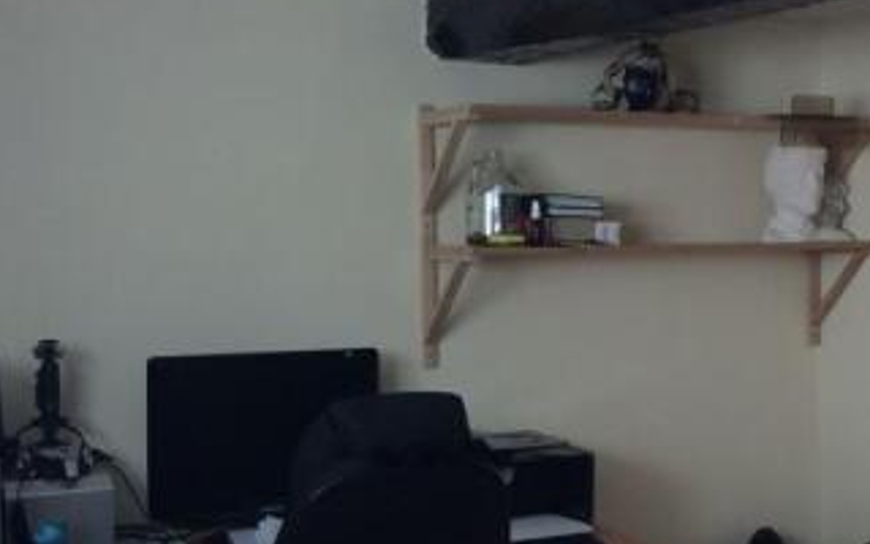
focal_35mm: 62
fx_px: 1470
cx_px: 572
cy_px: 344
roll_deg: +0.3
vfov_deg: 20.9
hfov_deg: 32.7
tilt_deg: -4.7
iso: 40
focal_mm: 3.3
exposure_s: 1/40
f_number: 2.4
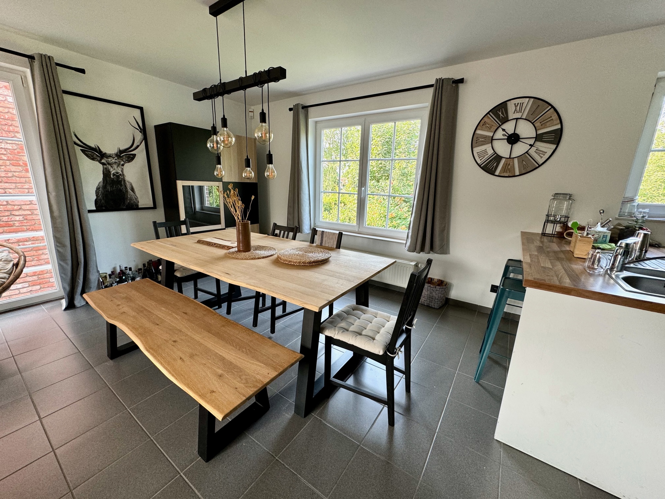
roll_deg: -1.7
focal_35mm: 14
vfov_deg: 85.7
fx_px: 269
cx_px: 332
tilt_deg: -12.9
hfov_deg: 102.1
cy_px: 250
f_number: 2.2
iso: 125
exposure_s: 1/99
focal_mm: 2.22
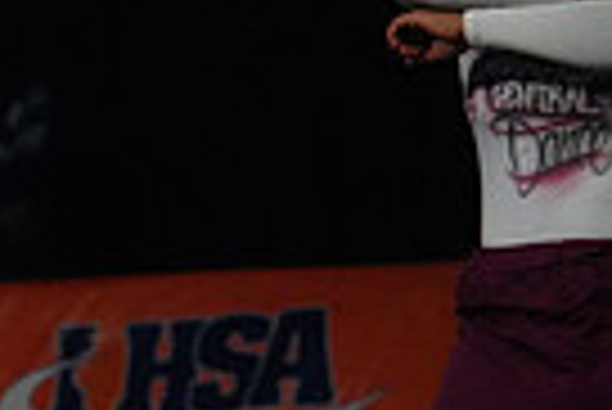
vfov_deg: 1.3
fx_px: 18158
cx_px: -688
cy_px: 358
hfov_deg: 1.9
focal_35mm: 1067
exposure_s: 1/1000
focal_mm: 250
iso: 12800
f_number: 5.6
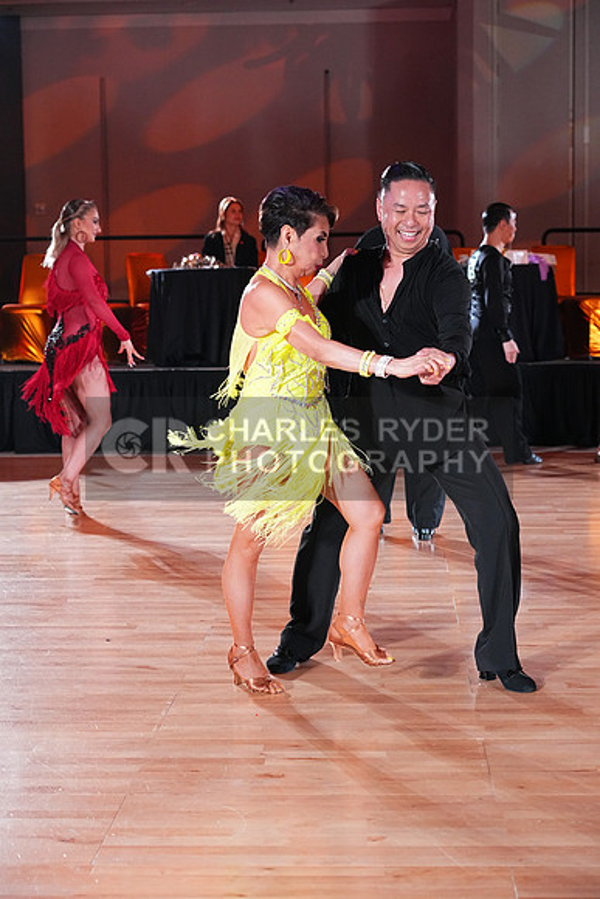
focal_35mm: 64
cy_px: 450
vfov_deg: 31.4
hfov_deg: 21.3
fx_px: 1599
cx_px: 300
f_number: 4
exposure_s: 1/400
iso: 5000
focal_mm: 64
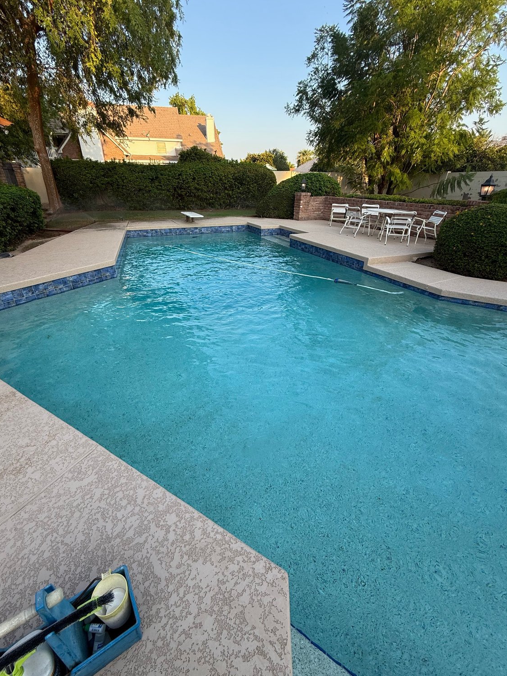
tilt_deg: -30.0
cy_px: 343
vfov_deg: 98.2
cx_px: 241
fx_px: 293
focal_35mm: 15
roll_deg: -0.3
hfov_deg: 81.7
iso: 50
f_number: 2.2
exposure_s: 1/280
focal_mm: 2.22
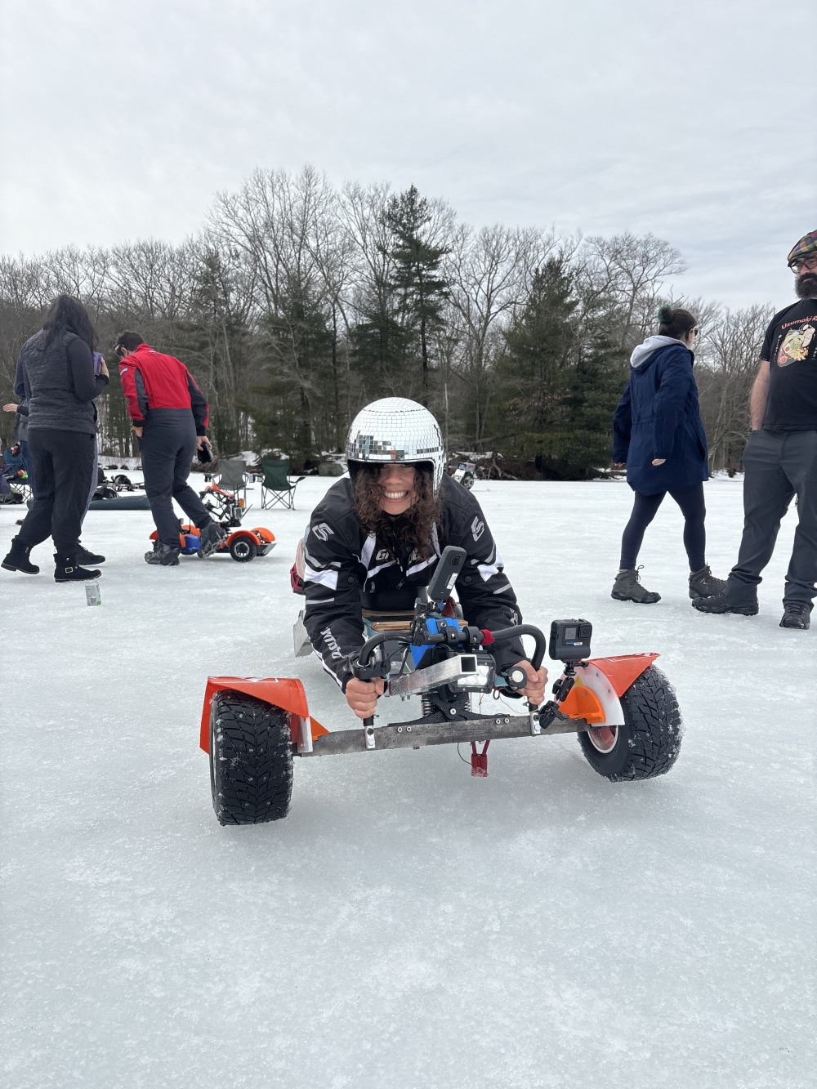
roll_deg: -0.8
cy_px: 544
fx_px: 818
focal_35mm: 26
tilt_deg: -6.0
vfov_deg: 67.3
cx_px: 408
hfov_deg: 53.1
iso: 50
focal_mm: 5.96
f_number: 1.6
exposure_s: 1/3831
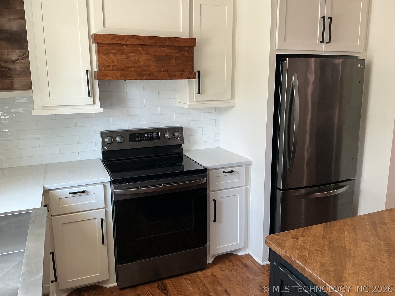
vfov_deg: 48.2
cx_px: 198
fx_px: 331
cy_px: 148
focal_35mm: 29
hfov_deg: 61.7
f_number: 1.8
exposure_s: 1/60
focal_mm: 3
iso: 64
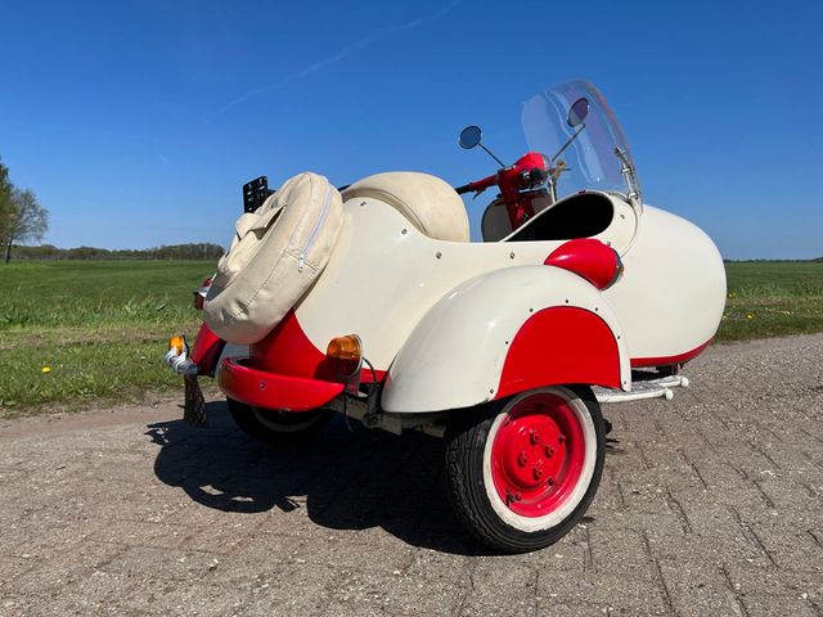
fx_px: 618
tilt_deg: -4.3
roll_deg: +0.7
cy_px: 308
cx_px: 412
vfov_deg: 53.1
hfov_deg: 67.3
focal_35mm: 26
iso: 50
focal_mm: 5.1
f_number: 1.6
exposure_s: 1/8403
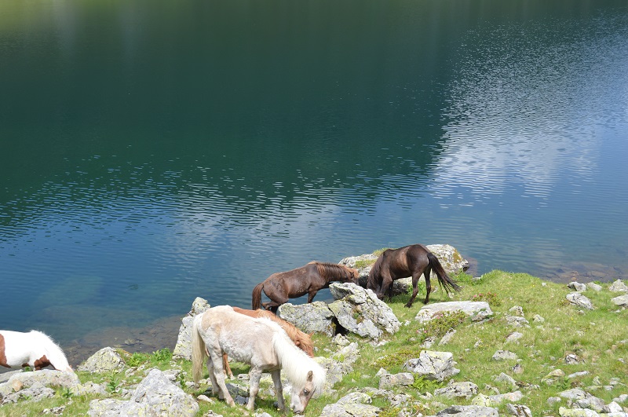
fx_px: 784
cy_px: 208
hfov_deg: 43.7
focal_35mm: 45
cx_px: 314
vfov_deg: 29.8
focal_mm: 30
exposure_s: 1/160
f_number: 6.3
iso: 100
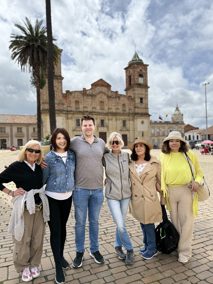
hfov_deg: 54.9
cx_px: 109
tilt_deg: -0.5
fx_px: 205
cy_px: 147
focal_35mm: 25
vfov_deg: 69.4
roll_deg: +2.1
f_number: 1.78
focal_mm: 6.76
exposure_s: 1/7353
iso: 100
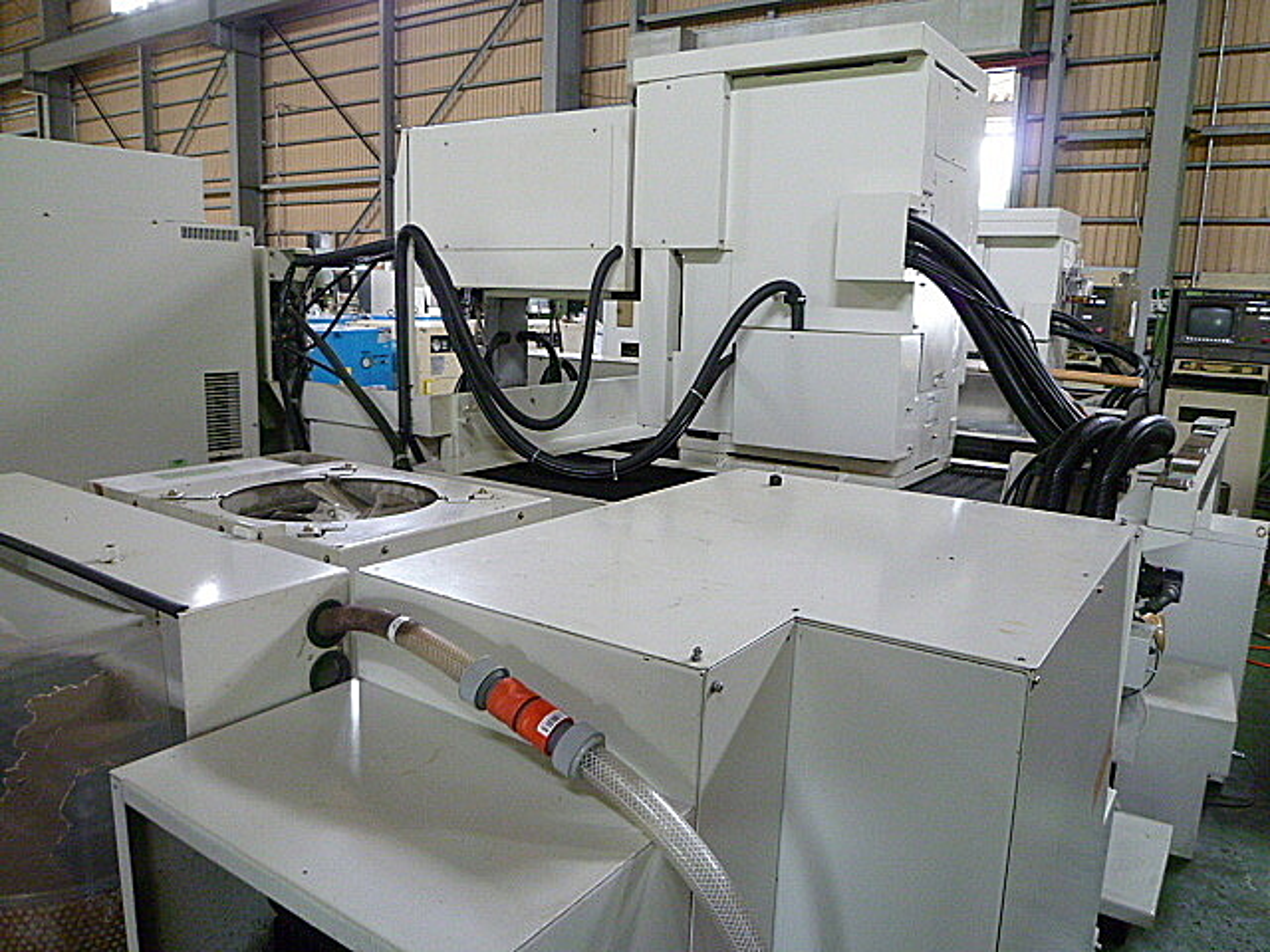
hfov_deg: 69.4
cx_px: 635
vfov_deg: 54.9
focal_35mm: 25
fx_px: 917
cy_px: 476
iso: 400
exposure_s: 1/25
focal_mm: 4.5
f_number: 2.8
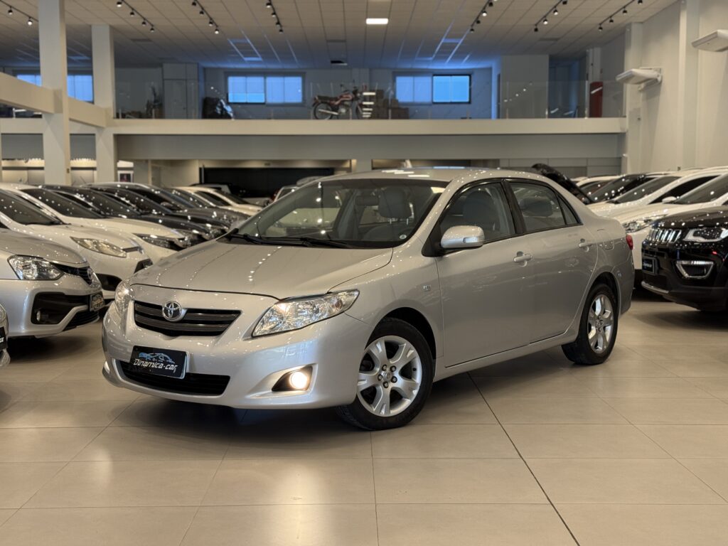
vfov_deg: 30.3
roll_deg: -0.1
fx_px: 1009
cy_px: 273
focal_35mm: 48
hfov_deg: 39.7
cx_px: 364
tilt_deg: -4.6
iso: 100
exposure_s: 1/60
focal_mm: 6.76
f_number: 1.78
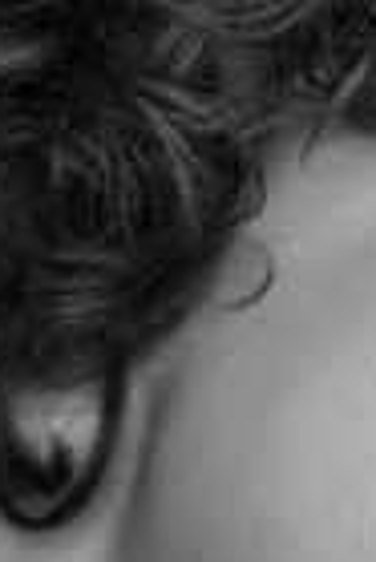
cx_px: -105
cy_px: 364
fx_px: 8595
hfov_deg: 2.5
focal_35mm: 550
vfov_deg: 3.7
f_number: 2.8
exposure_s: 1/320
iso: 320
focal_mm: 85
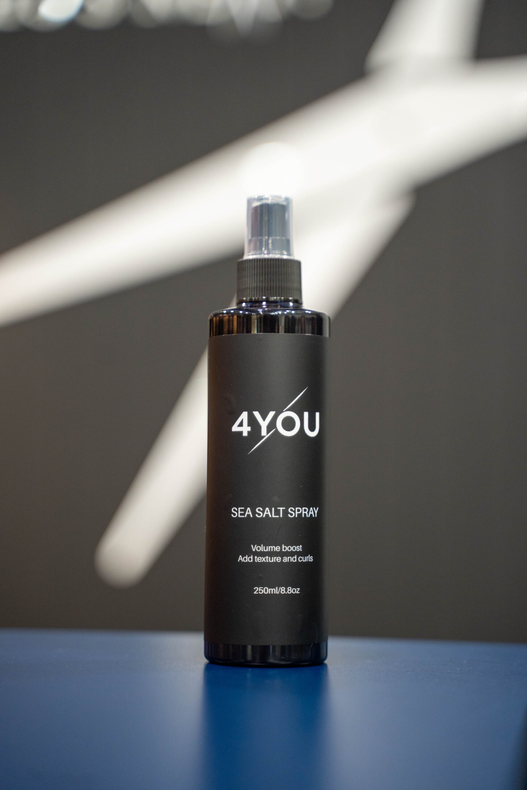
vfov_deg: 27.0
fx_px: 1647
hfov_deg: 18.2
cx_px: 264
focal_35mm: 75
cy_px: 395
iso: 2000
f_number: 2.8
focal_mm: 75
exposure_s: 1/160
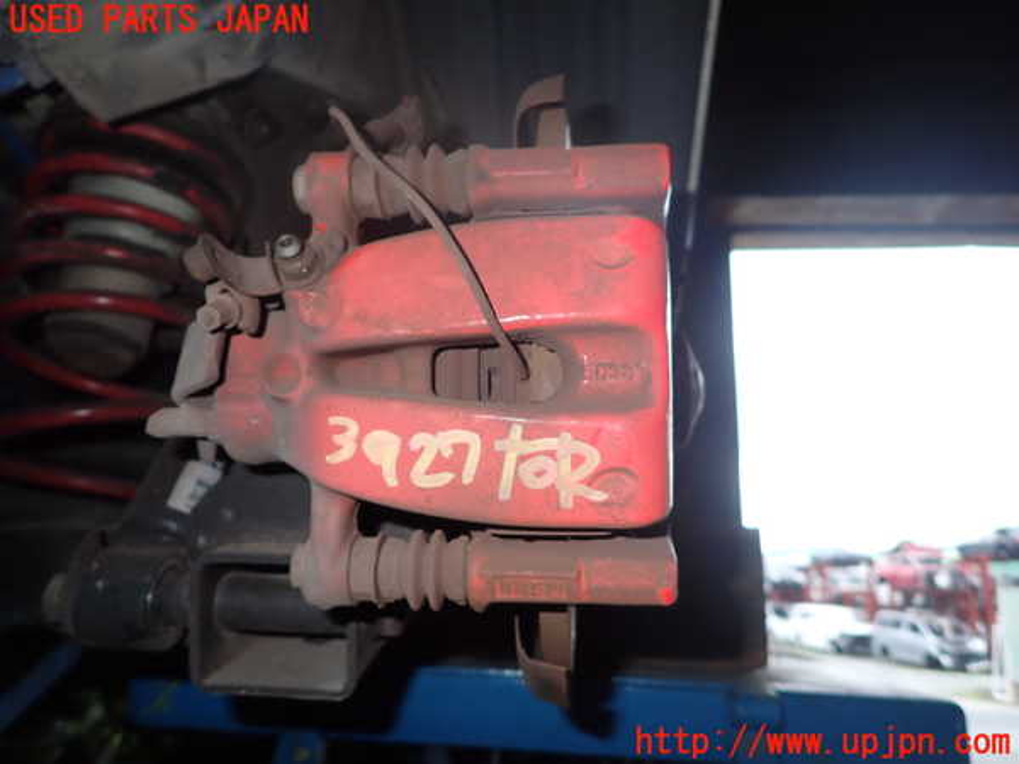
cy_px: 382
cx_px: 510
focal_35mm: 25
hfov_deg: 69.4
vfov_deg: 54.9
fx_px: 736
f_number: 5.6
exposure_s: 1/30
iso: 200
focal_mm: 4.5
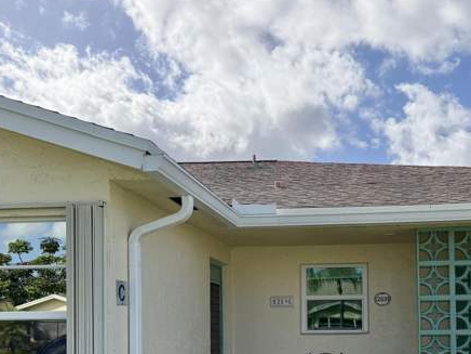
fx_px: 599
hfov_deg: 41.9
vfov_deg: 31.4
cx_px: 340
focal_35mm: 44
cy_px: 317
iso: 100
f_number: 1.78
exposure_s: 1/5714
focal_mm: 6.76
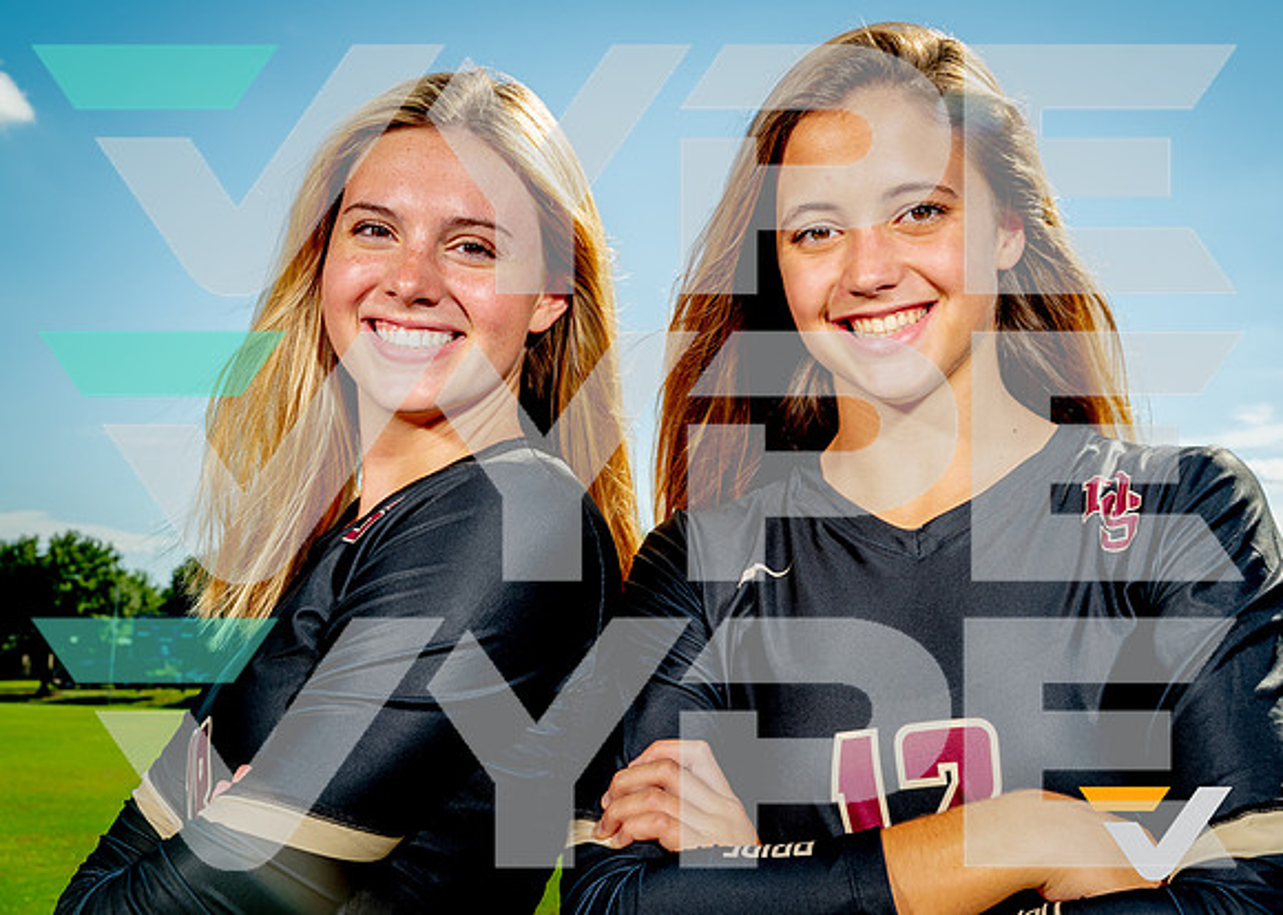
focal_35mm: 53
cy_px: 445
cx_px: 646
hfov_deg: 37.0
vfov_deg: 26.8
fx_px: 1920
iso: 100
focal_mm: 48
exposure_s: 1/125
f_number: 11
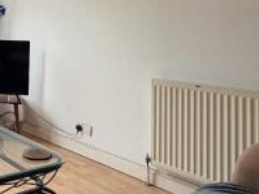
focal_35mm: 41
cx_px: -45
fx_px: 307
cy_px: 29
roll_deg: -1.4
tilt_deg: +3.1
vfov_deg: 33.7
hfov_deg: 36.4
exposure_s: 1/281
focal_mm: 2.22
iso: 50
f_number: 2.2
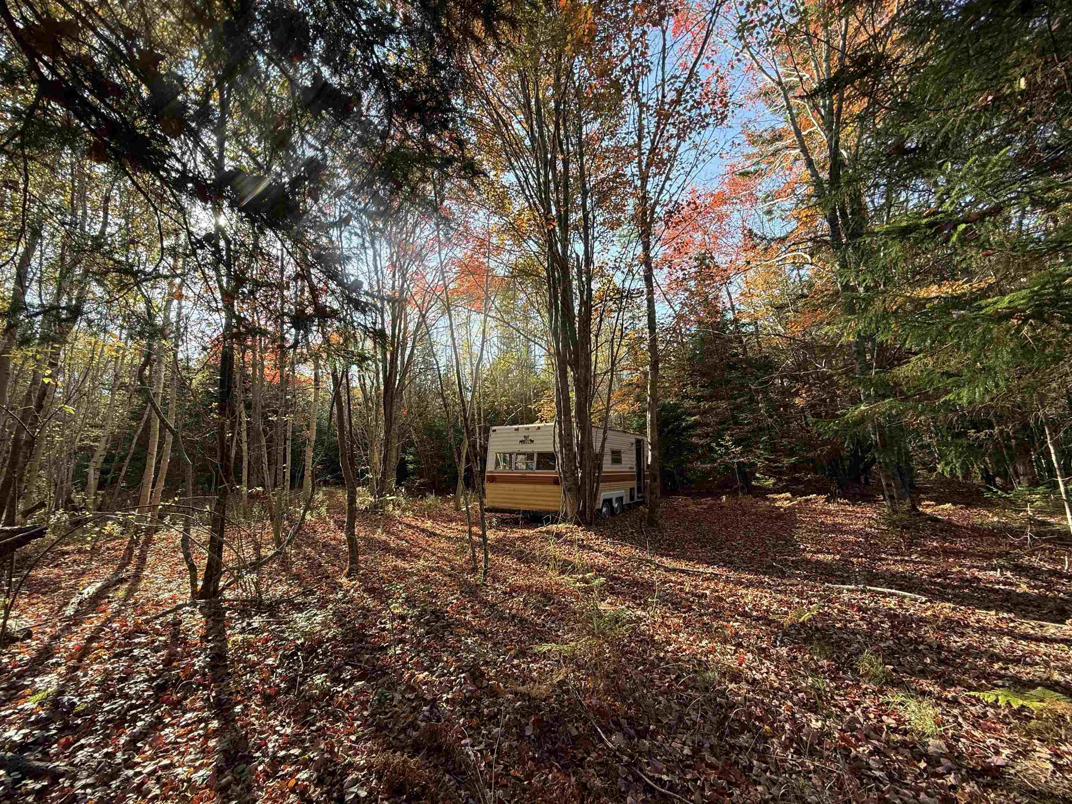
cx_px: 536
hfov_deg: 102.1
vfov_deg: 85.7
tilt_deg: +11.1
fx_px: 434
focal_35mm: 14
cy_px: 402
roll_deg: +3.8
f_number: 2.2
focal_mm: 2.22
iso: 64
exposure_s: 1/280
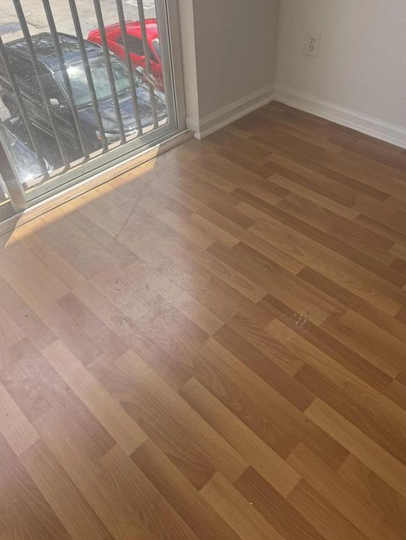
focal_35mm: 27
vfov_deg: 65.1
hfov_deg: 51.3
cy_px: 240
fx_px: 422
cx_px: 222
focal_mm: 6.76
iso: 80
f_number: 1.78
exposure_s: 1/544
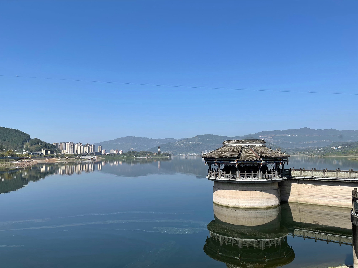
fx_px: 259
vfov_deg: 54.9
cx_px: 179
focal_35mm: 25
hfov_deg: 69.4
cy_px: 134
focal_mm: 5.1
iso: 32
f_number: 1.6
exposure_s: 1/4049
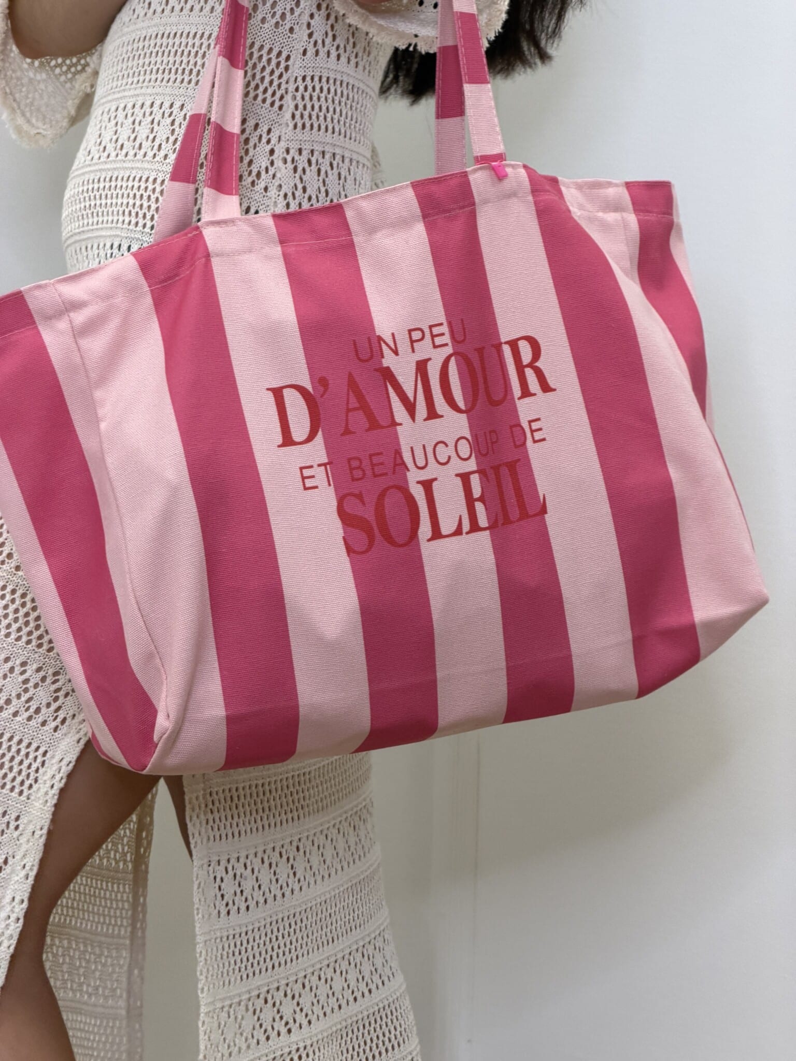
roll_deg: -1.4
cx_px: 398
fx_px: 3066
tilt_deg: -1.6
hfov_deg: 14.8
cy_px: 530
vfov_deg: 19.6
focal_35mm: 100
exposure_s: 1/100
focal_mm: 16.89
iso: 125
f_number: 2.8
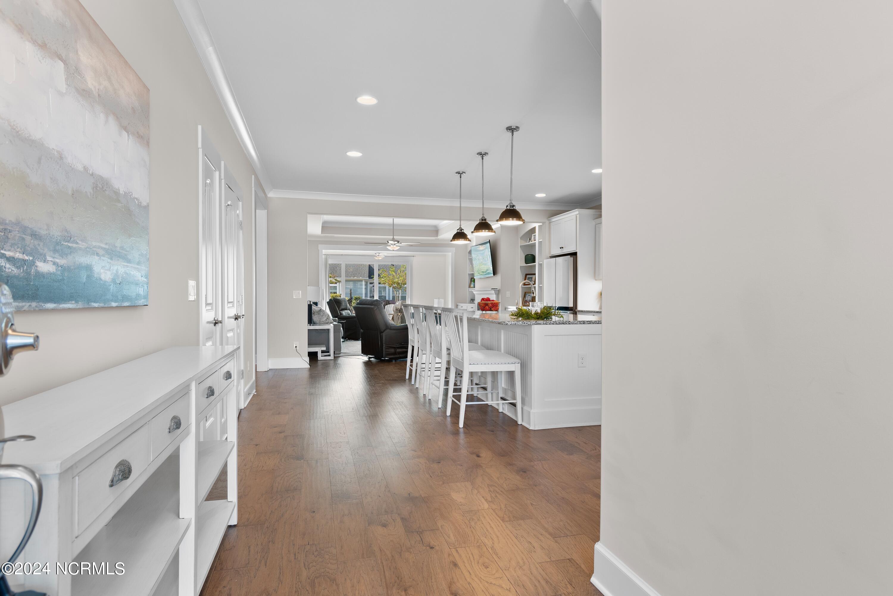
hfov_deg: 86.9
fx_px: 471
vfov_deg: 64.6
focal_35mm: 19
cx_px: 446
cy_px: 298
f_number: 5
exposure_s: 1/4
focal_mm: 13
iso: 100
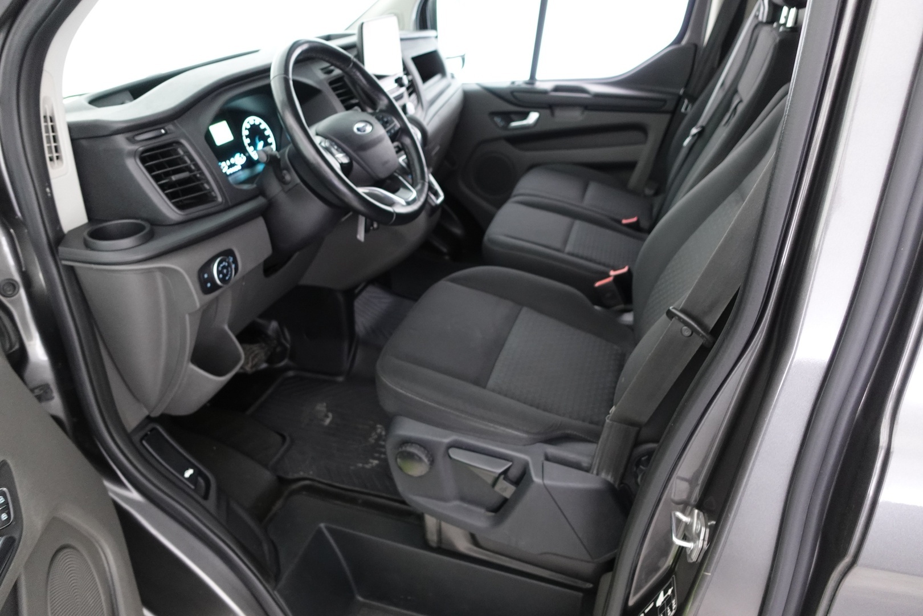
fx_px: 615
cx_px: 462
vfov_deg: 53.1
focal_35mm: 24
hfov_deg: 73.7
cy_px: 308
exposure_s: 1/13
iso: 800
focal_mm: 9.4
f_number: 1.8
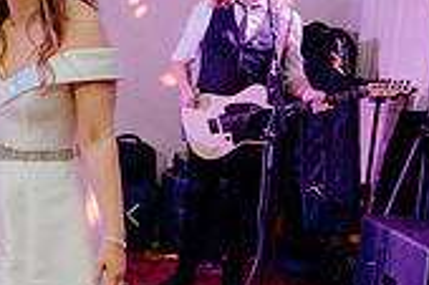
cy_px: 223
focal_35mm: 82
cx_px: -139
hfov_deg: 22.1
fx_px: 976
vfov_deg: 16.5
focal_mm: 24
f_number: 3.5
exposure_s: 1/160
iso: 2500
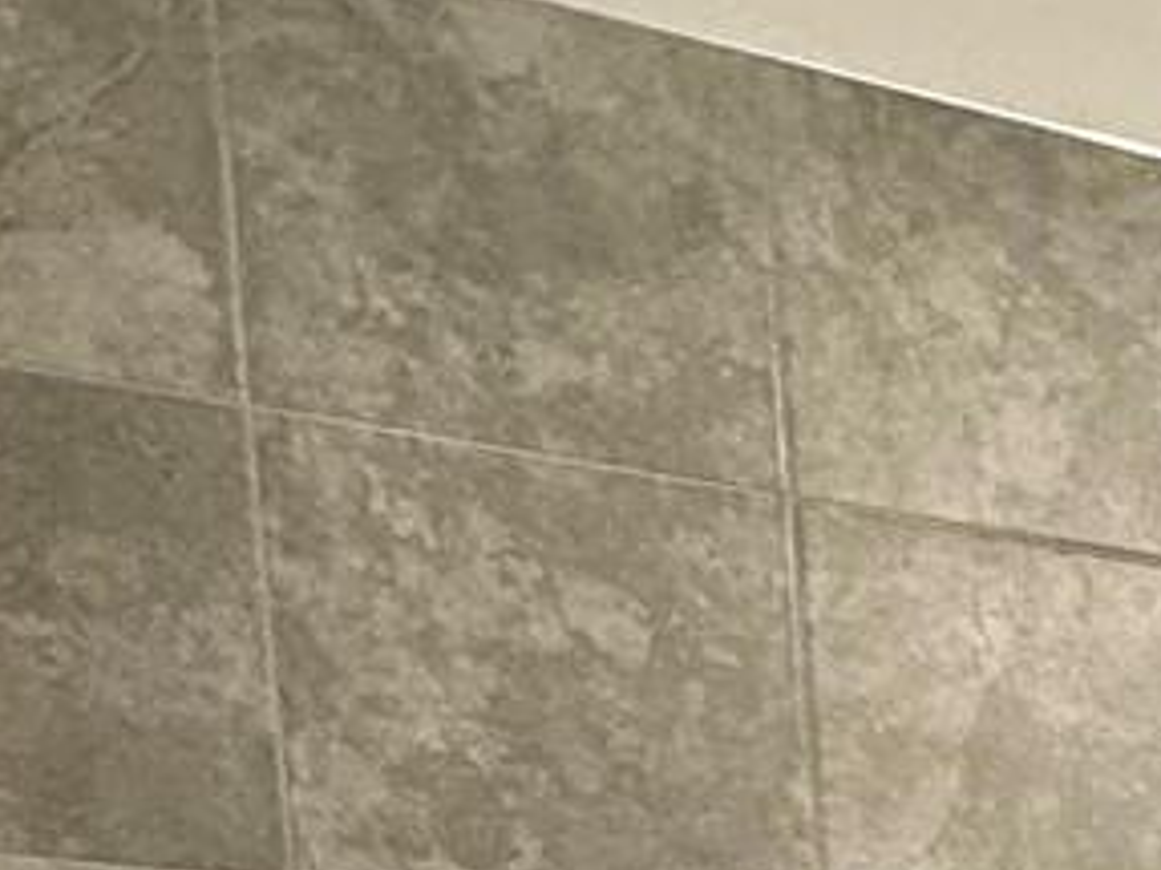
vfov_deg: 15.3
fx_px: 2615
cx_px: 2419
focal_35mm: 78
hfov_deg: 17.1
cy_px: 1736
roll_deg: +0.7
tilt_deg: -7.8
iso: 320
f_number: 2.2
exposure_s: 1/120
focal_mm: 2.22
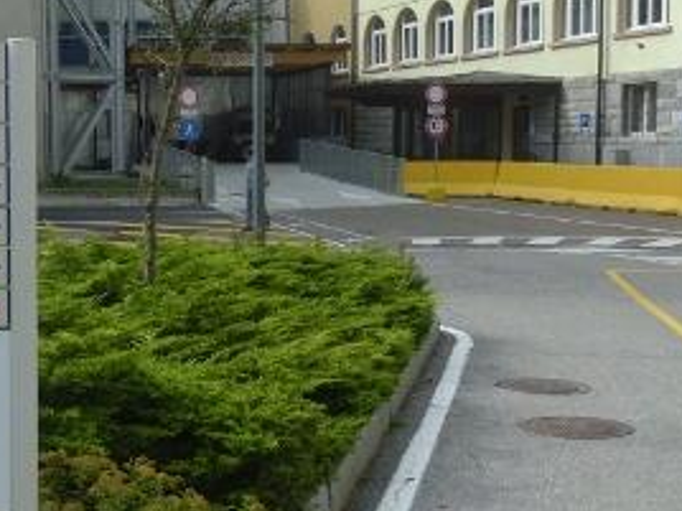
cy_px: 234
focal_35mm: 62
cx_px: 290
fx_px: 1222
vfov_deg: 23.6
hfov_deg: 31.1
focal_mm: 4.7
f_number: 7.9
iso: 100
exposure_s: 1/250
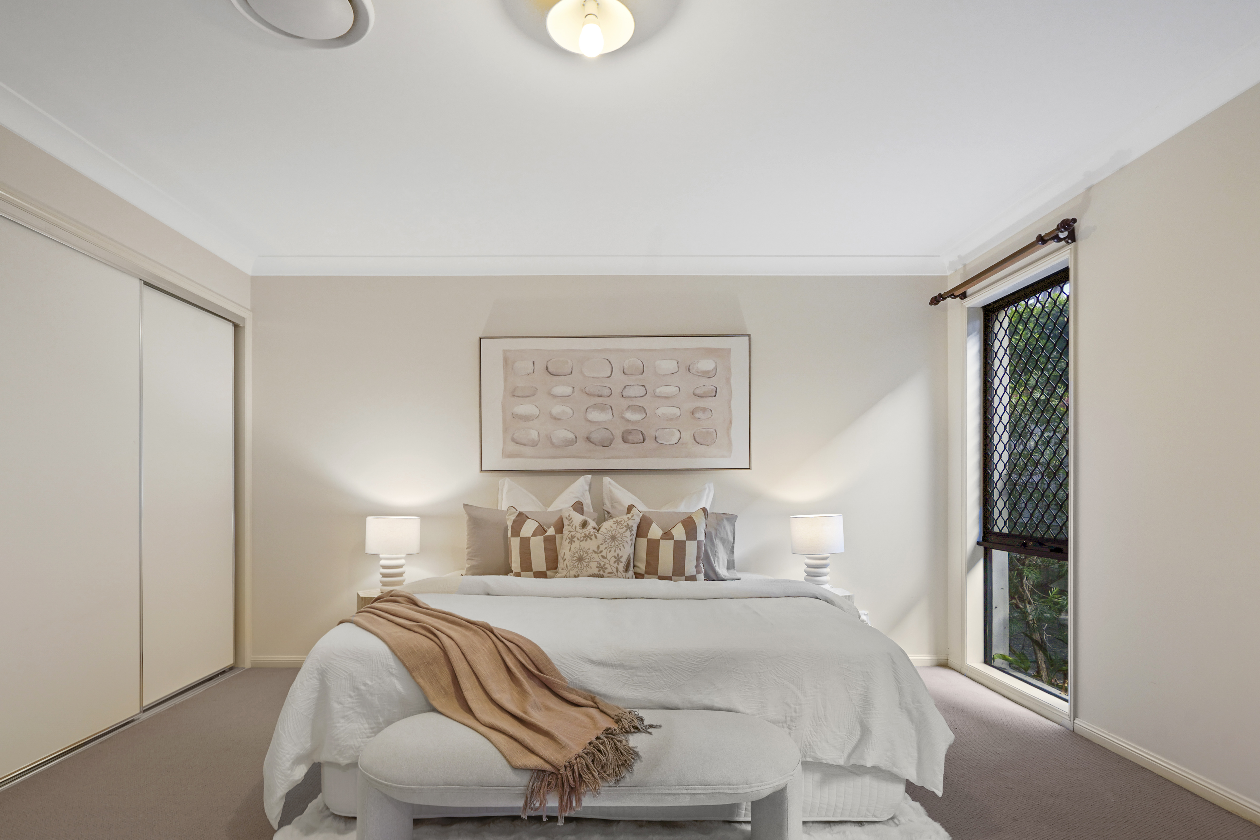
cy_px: 468
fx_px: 630
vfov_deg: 67.2
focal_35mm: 18
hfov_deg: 90.0
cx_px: 619
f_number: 7.1
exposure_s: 1/4
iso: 800
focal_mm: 16
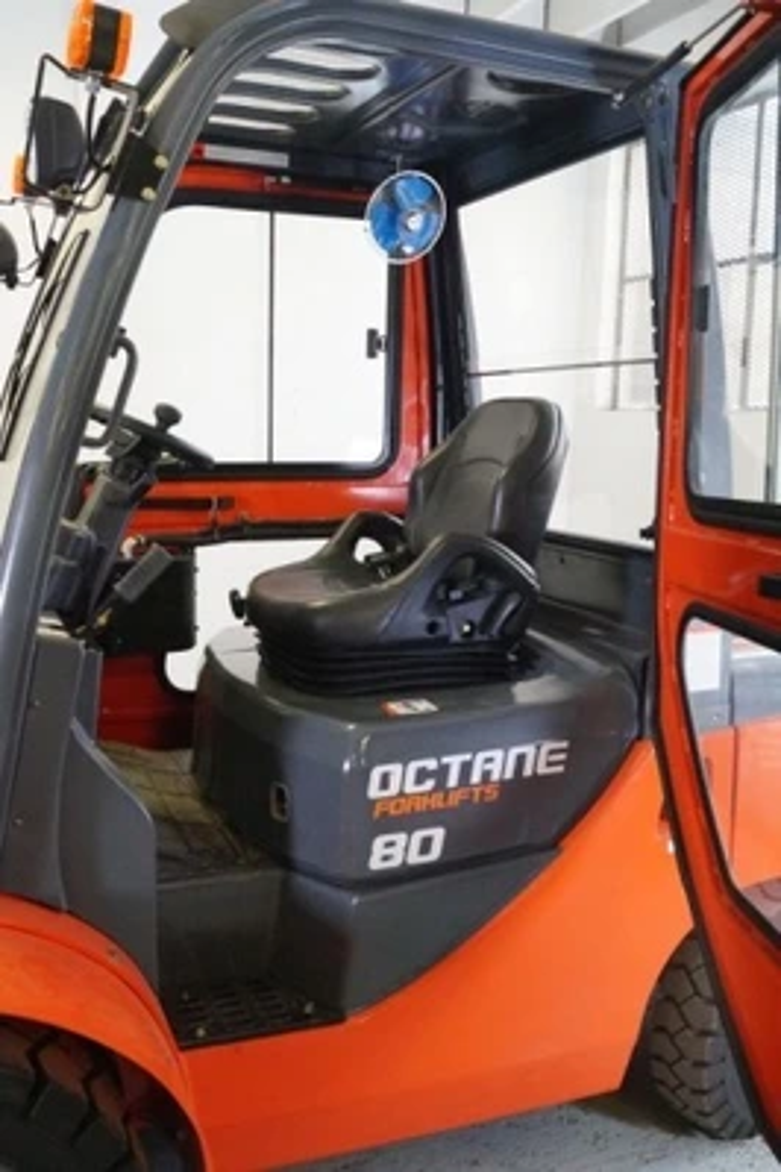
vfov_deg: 57.2
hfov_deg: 40.0
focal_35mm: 33
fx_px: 1074
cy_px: 586
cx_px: 390
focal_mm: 22
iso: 3200
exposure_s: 1/160
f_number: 9
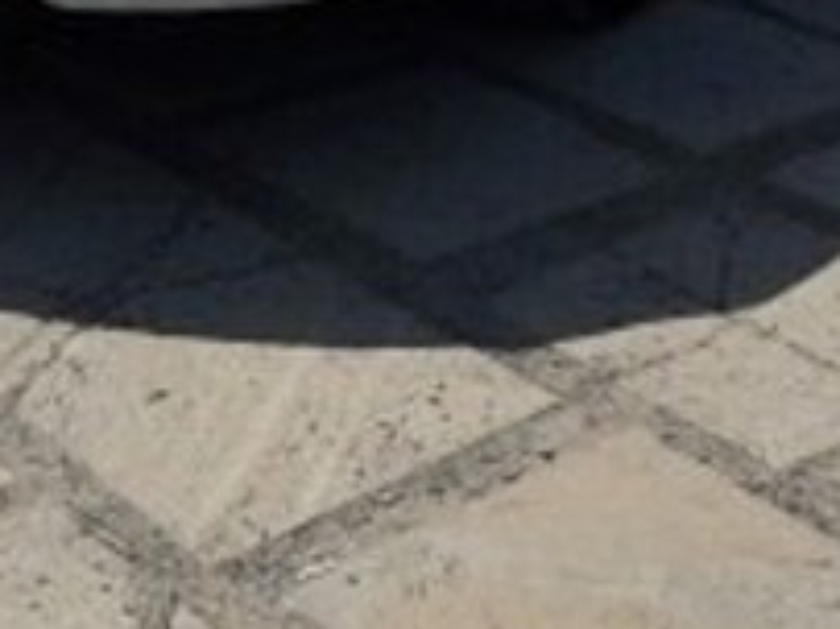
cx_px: 323
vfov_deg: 15.1
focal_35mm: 91
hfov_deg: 21.5
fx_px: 2207
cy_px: -286
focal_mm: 3.7
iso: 40
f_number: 1.9
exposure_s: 1/4016
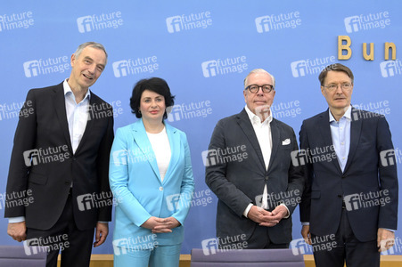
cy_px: 134
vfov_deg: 37.8
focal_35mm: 35
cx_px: 201
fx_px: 391
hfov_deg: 54.5
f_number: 5.6
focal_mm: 35
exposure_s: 1/500
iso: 4000
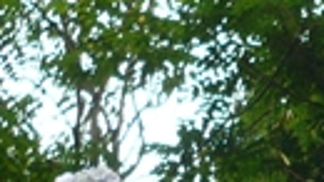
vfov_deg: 6.2
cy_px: 386
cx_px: 501
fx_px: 1614
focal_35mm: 188
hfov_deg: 11.0
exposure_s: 1/40
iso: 100
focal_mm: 4.6
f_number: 2.8
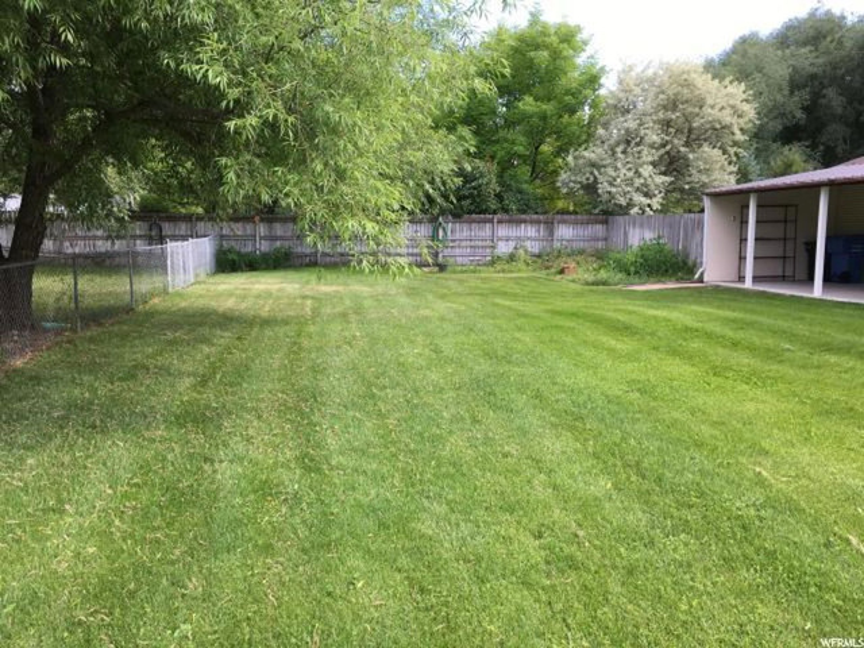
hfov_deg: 61.7
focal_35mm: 29
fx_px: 724
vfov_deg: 48.2
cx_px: 432
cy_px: 324
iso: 25
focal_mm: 4.15
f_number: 2.2
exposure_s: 1/247
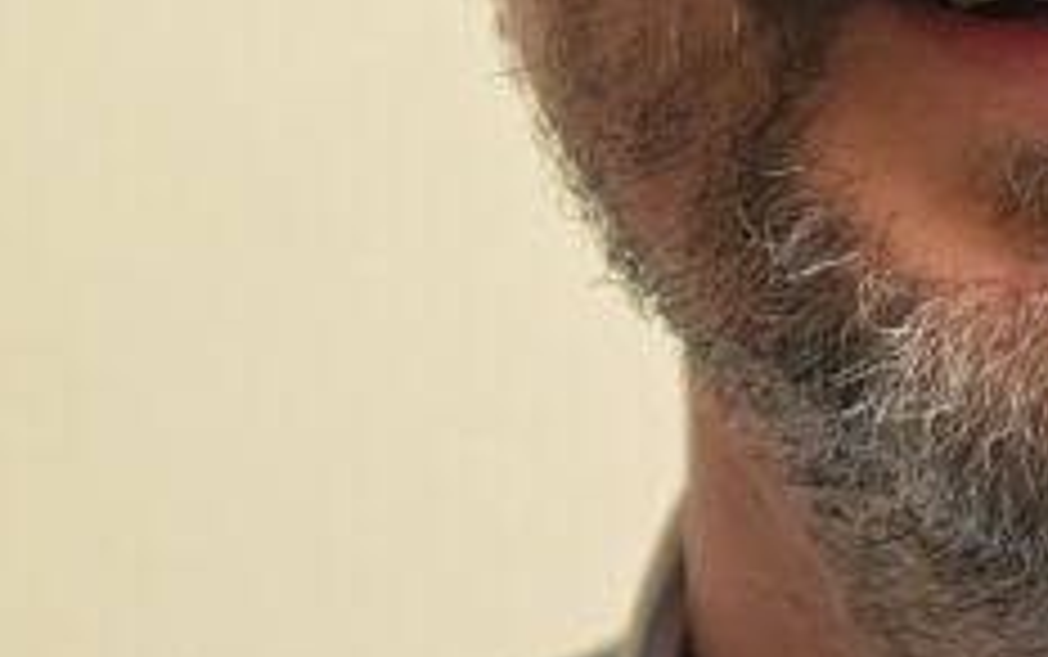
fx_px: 9975
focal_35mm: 349
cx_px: 1035
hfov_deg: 6.0
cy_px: -522
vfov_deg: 3.7
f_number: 2.8
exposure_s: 1/125
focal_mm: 52
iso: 1600
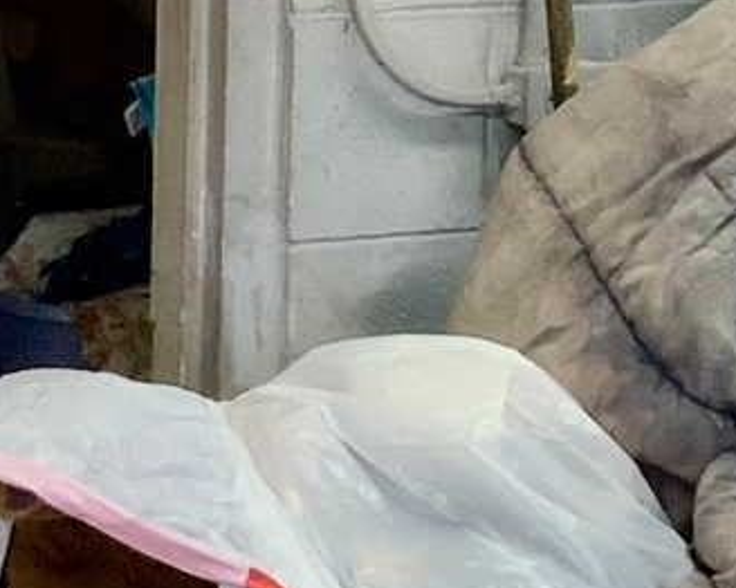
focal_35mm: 177
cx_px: 716
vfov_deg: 8.5
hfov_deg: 10.8
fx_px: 3853
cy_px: -330
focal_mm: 3
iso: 100
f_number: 1.8
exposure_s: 1/60
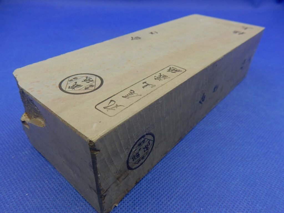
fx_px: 205
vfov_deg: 54.9
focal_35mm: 25
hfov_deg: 69.4
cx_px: 142
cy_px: 106
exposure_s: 1/100
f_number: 3.7
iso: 125
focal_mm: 4.5
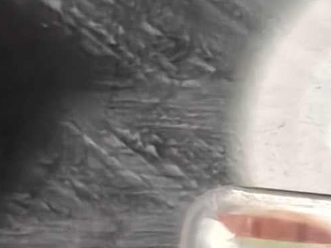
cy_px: 393
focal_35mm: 191
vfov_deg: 7.6
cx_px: 974
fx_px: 1827
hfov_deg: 8.7
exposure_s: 1/273
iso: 2338
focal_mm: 5.56
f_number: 1.88
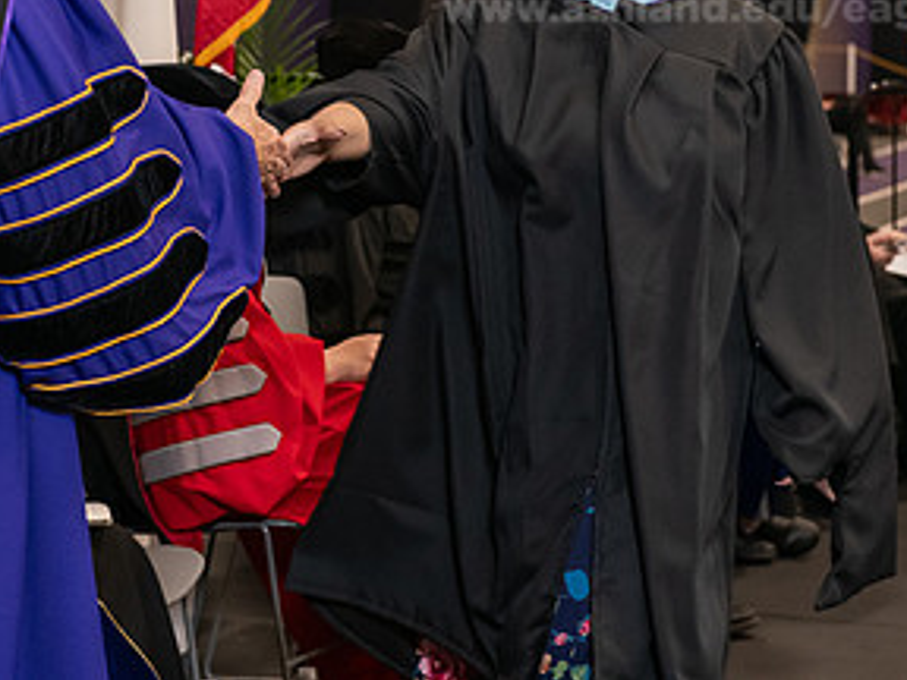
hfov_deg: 16.4
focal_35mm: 120
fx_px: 3144
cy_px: 74
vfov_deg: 12.3
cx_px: 299
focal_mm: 62
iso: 2000
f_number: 5
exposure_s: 1/125
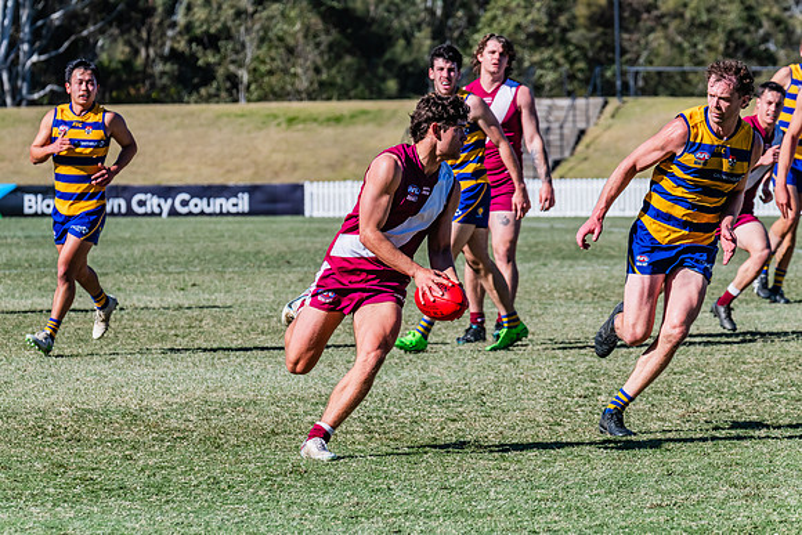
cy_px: 266
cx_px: 391
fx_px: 5736
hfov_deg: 8.0
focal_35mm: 257
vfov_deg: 5.3
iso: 800
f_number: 9
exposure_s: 1/1600
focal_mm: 250
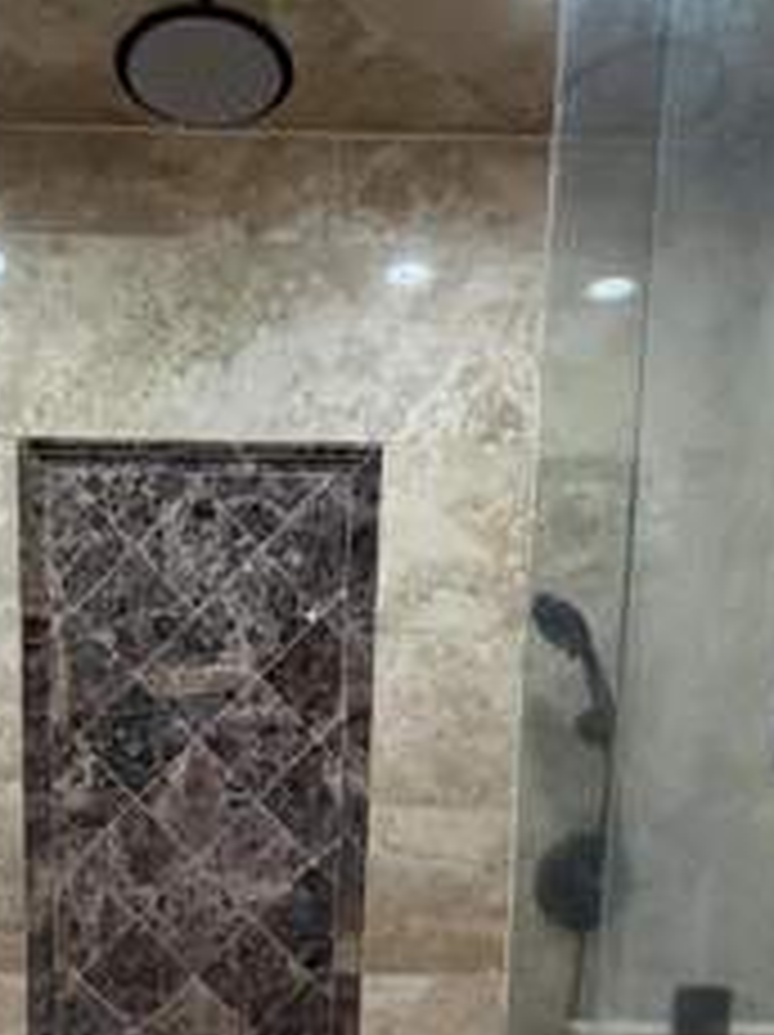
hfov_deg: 36.1
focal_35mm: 39
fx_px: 1165
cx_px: 220
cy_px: 1004
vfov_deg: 42.3
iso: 500
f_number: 2.2
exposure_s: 1/60
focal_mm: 2.22
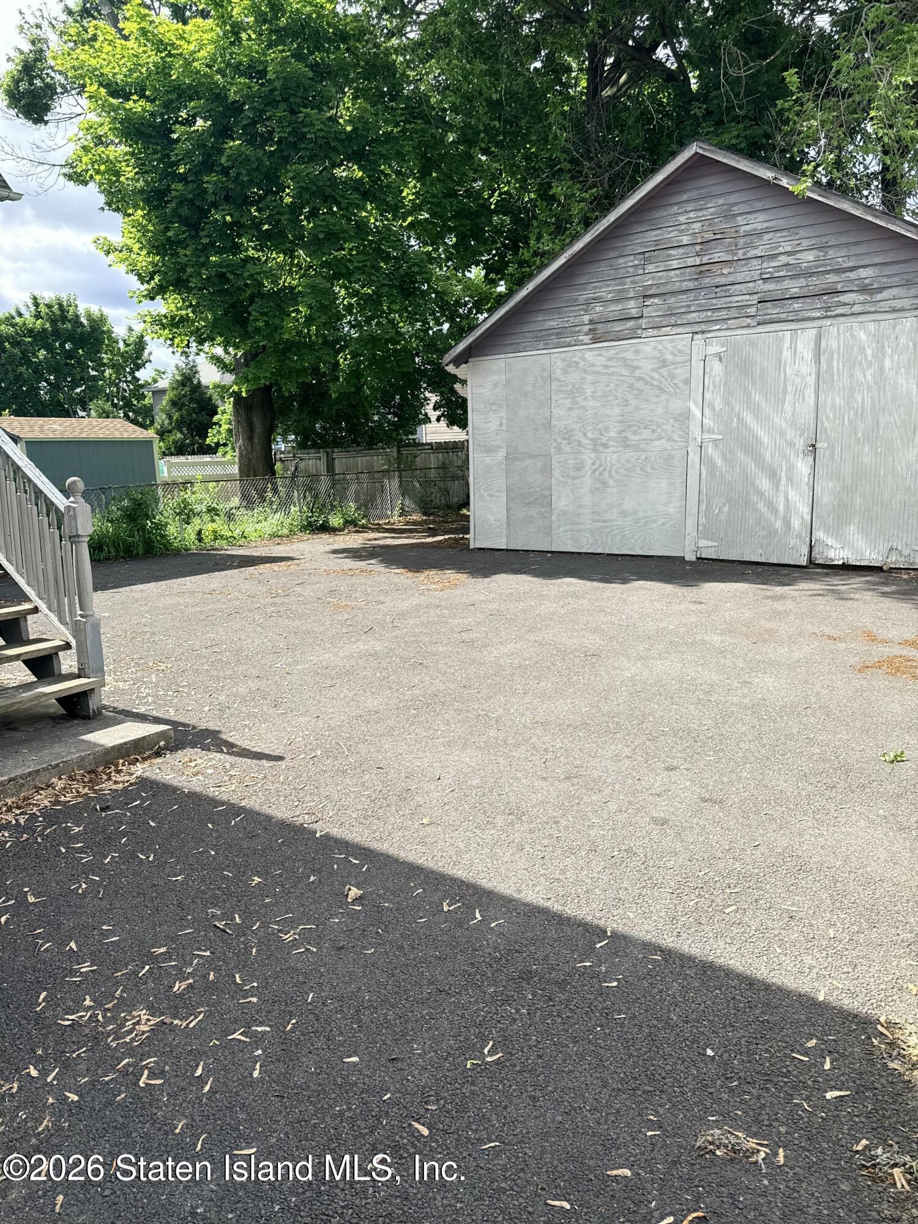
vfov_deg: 71.6
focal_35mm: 24
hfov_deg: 56.8
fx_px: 849
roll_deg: +0.1
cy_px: 612
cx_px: 459
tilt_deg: -9.2
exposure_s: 1/1901
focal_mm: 6.76
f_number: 1.78
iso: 80
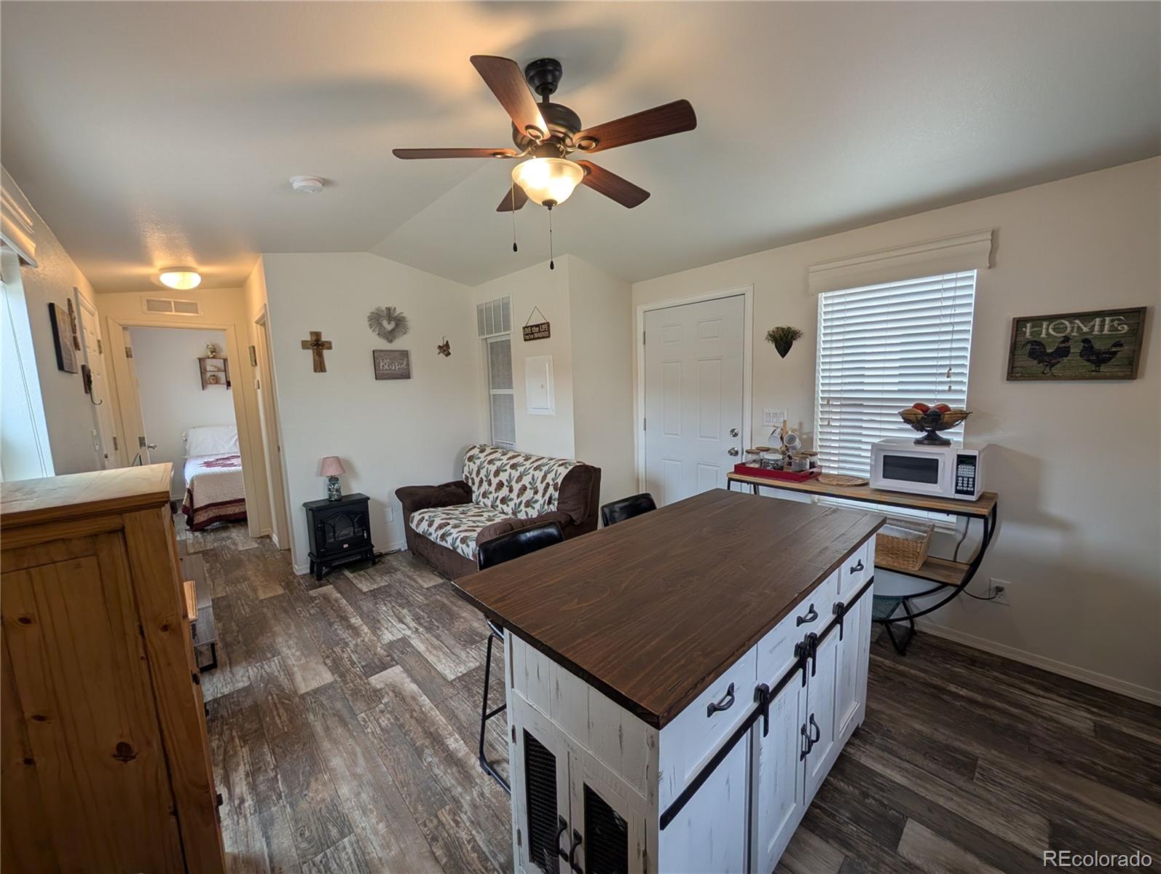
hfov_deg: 110.5
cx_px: 580
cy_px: 437
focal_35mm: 12
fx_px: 403
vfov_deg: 94.6
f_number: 1.7
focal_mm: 2.02
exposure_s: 1/163
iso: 50
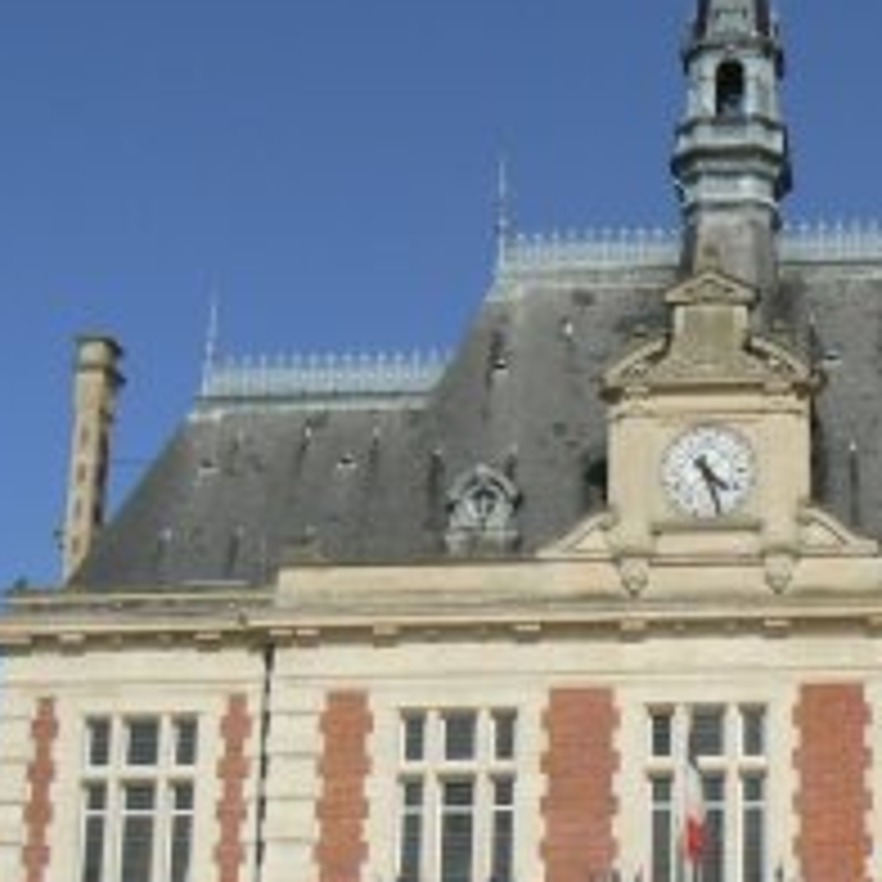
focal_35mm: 78
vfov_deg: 22.1
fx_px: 2248
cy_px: 576
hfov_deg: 21.3
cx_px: 914
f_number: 8
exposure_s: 1/640
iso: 80
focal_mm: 6
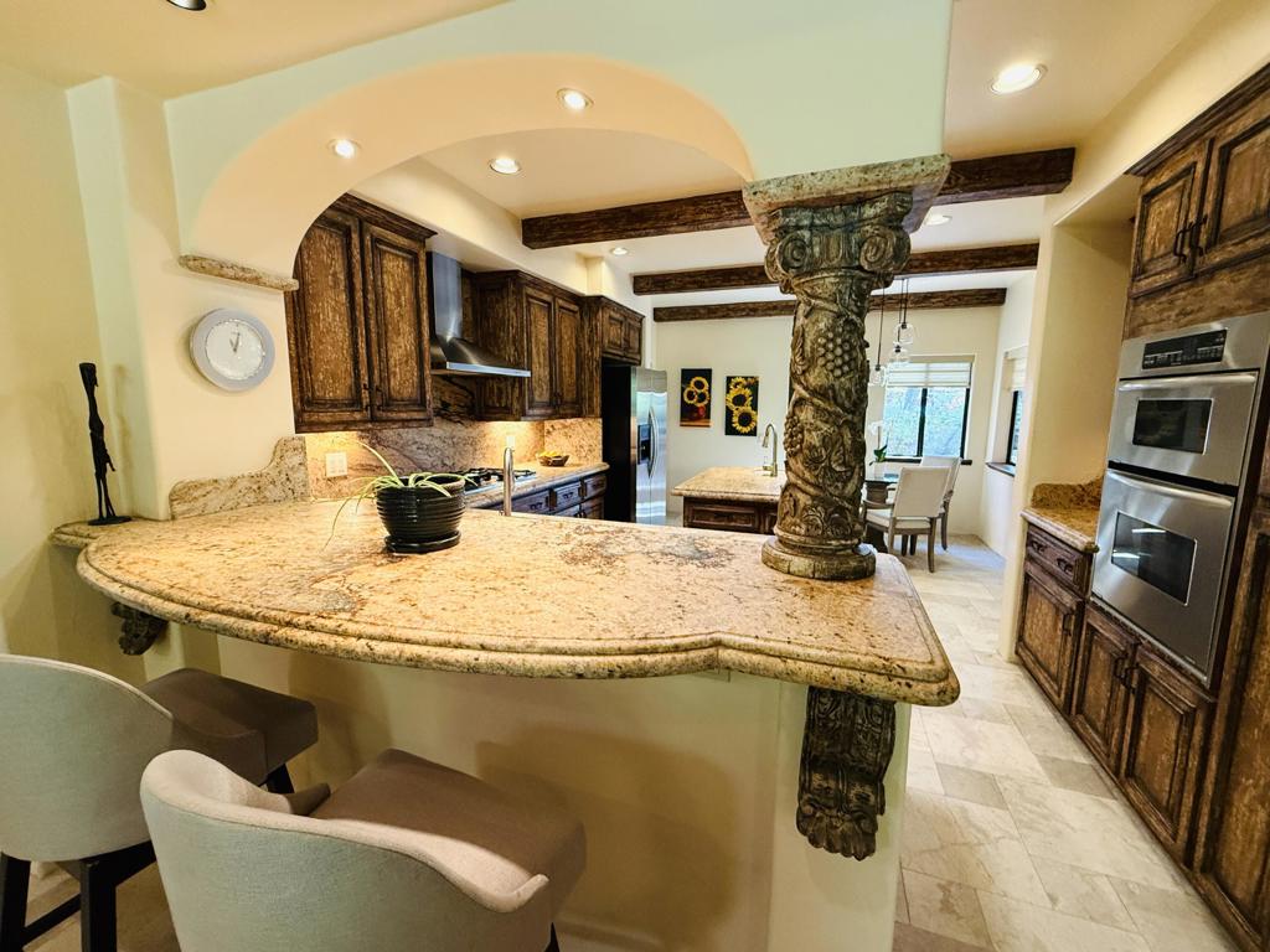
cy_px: 476
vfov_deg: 85.7
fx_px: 514
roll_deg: -2.0
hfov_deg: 102.1
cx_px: 635
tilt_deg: -7.9
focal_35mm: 14
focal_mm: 2.22
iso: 320
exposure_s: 1/120
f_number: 2.2
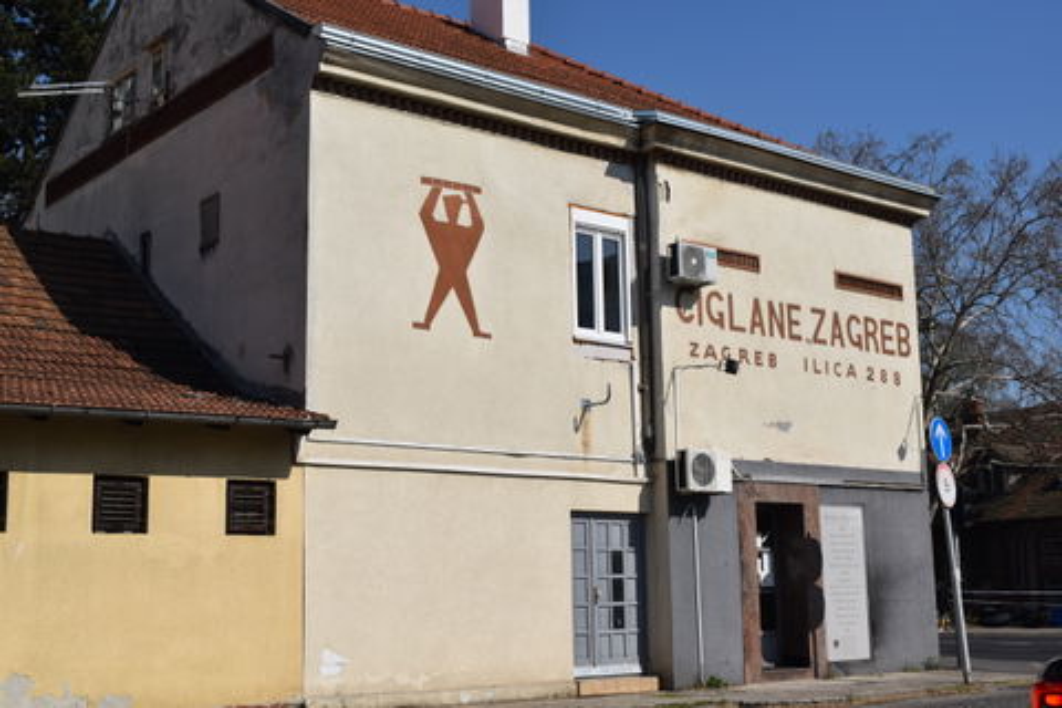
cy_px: 354
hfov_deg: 41.1
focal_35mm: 48
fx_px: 1416
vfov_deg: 28.1
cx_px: 531
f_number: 11
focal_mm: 32
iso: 200
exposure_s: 1/500
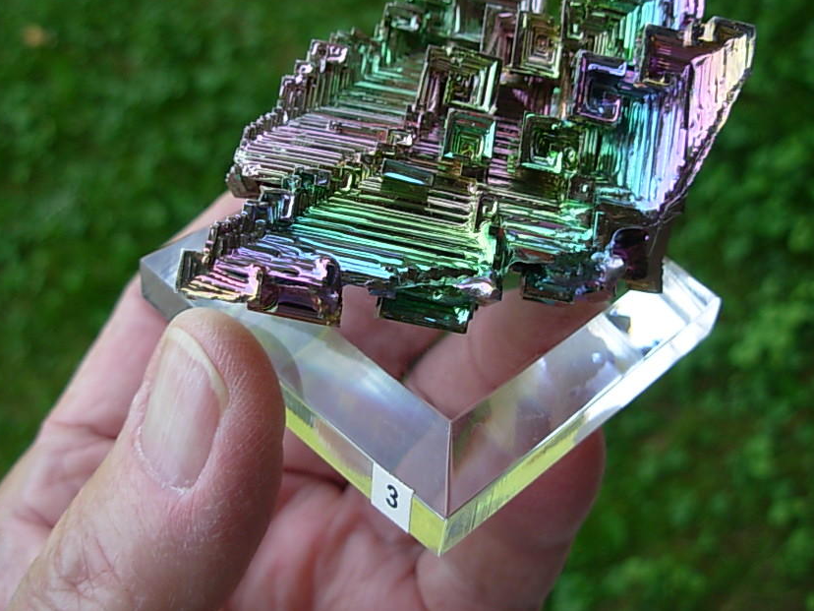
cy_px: 254
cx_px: 460
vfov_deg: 30.8
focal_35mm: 47
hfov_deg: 40.4
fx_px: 1105
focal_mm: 6.3
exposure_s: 1/215
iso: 50
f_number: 2.9
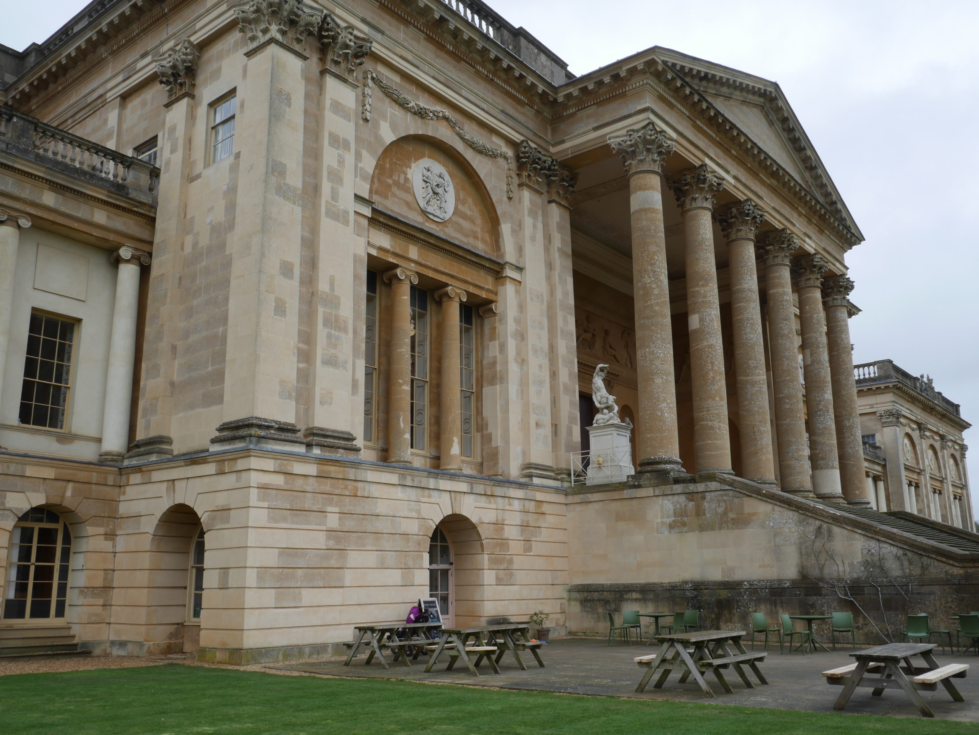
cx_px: 490
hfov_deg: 59.9
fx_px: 849
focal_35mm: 30
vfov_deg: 46.8
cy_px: 368
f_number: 14
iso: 200
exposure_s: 1/30
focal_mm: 15
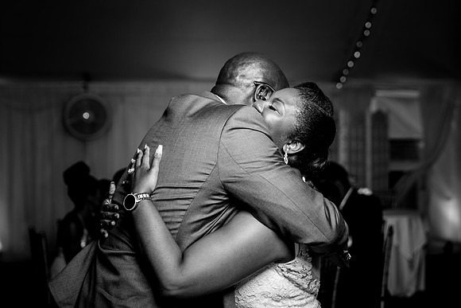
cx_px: 260
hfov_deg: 29.6
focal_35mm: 68
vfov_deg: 20.0
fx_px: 873
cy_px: 144
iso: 125
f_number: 2.8
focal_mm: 58
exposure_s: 1/200
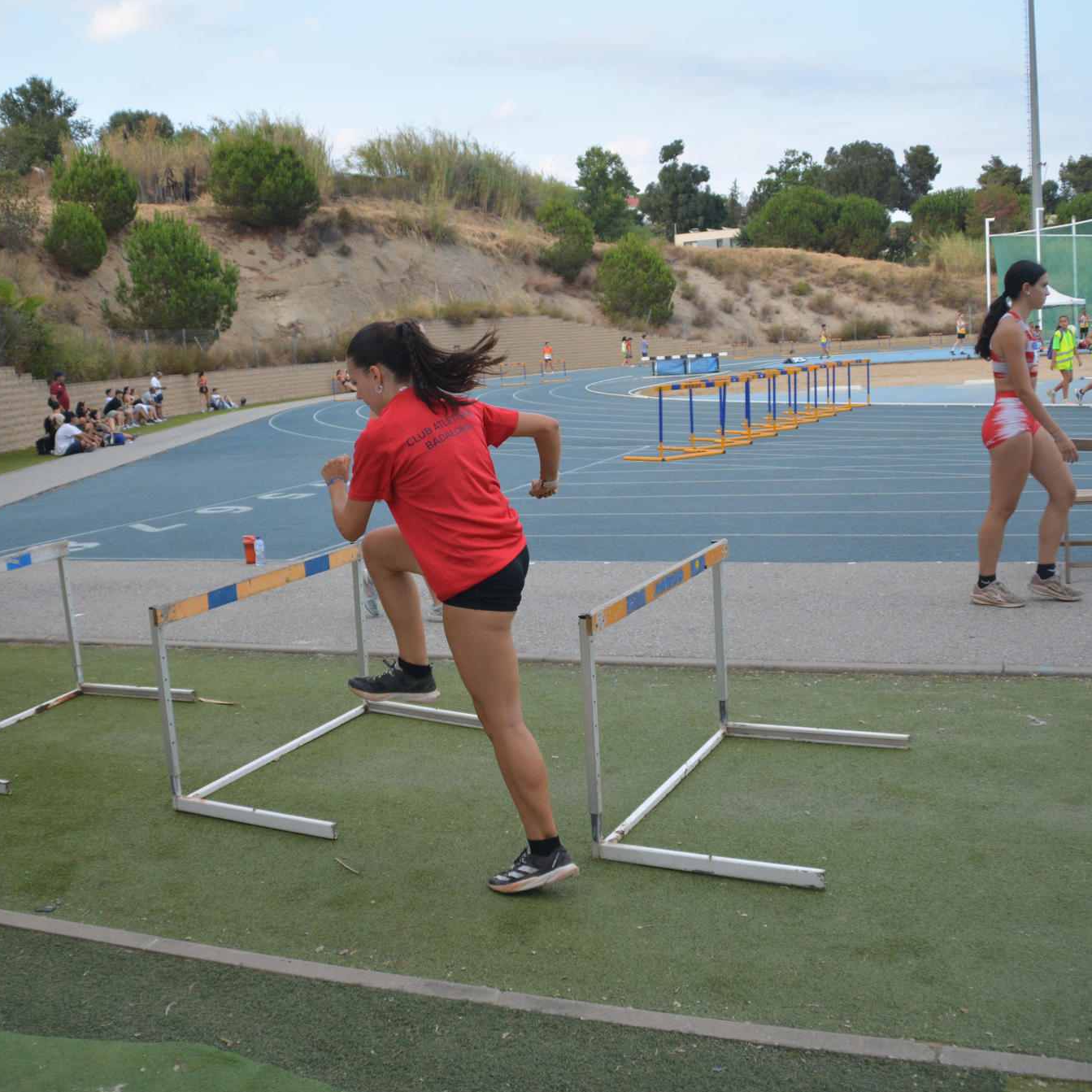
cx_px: 448
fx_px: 1249
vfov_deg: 47.2
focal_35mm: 35
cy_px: 540
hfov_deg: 47.0
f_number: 4
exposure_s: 1/1000
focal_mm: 18
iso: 560
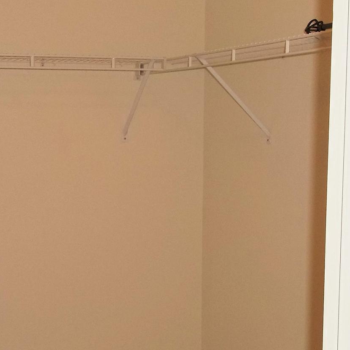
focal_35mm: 70
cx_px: 91
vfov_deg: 24.6
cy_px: 222
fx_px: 801
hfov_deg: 24.4
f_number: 2.9
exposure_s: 1/30
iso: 80
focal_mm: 5.7
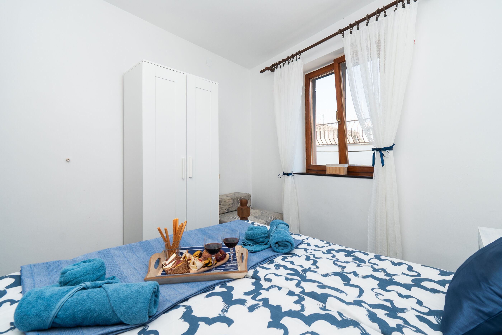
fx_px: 209
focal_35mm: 15
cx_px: 251
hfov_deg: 100.4
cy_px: 168
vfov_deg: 77.3
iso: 200
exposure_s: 1/125
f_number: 8
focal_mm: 10
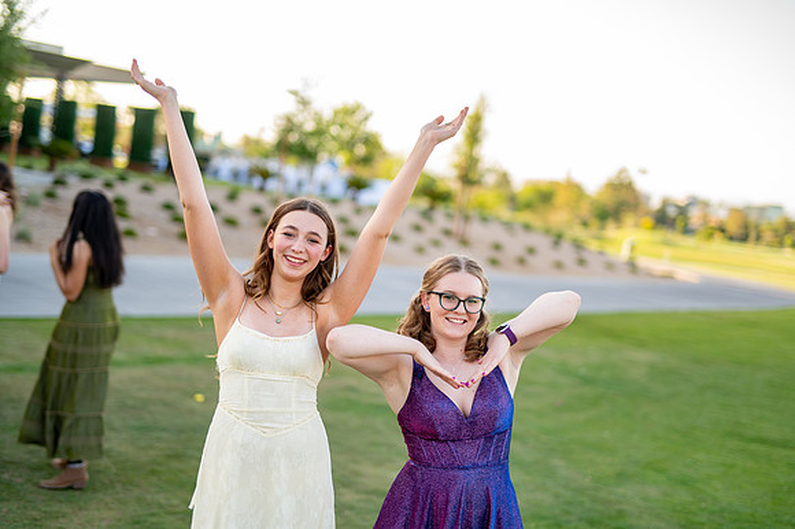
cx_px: 398
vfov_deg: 27.0
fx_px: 1103
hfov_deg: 39.6
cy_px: 264
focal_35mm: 50
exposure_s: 1/500
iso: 100
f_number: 1.4
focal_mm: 50
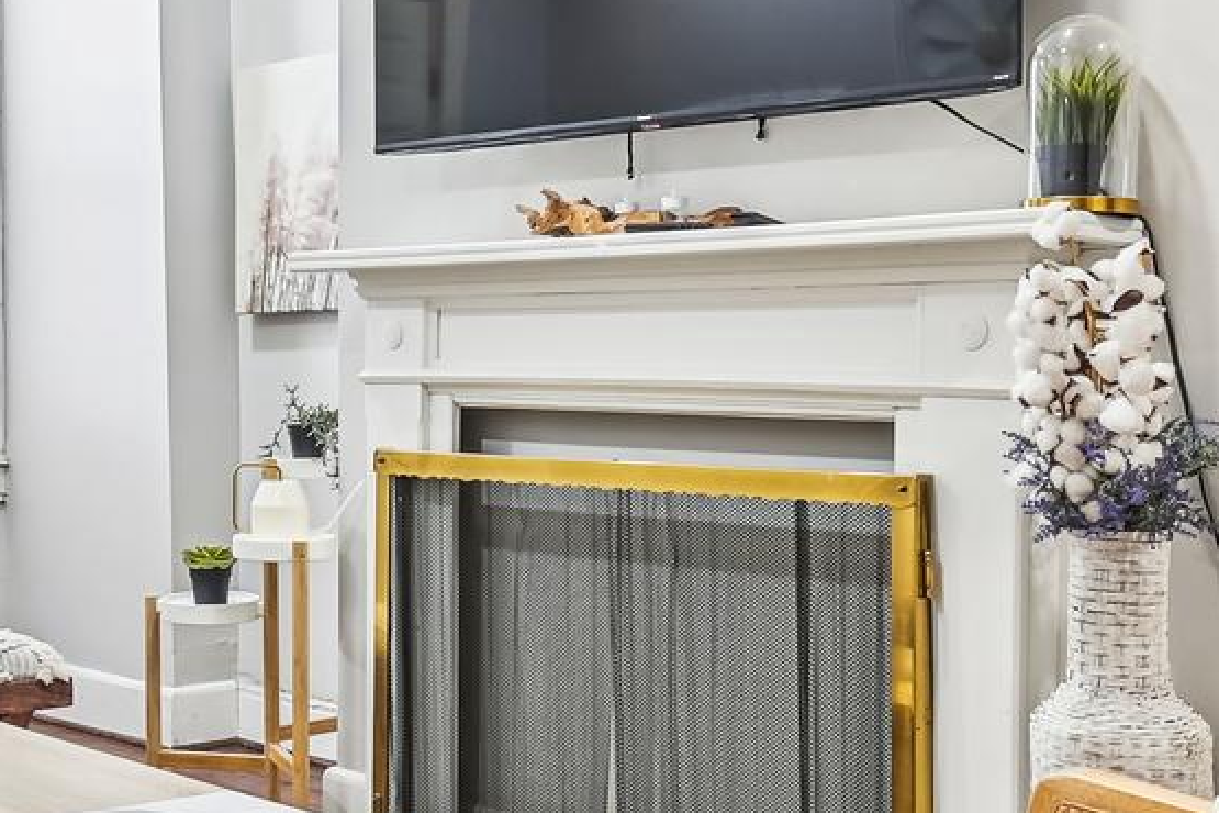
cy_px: 325
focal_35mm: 59
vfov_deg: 23.0
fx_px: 1998
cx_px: 206
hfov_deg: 32.8
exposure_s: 1/4
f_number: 8
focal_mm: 16
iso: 125
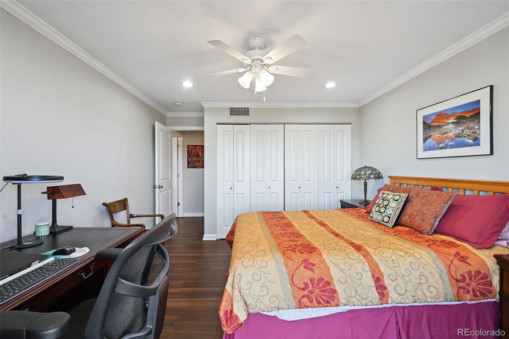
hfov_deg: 100.4
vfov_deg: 77.3
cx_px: 254
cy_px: 170
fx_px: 212
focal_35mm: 15
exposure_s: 1/15
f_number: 10
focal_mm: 15
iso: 400
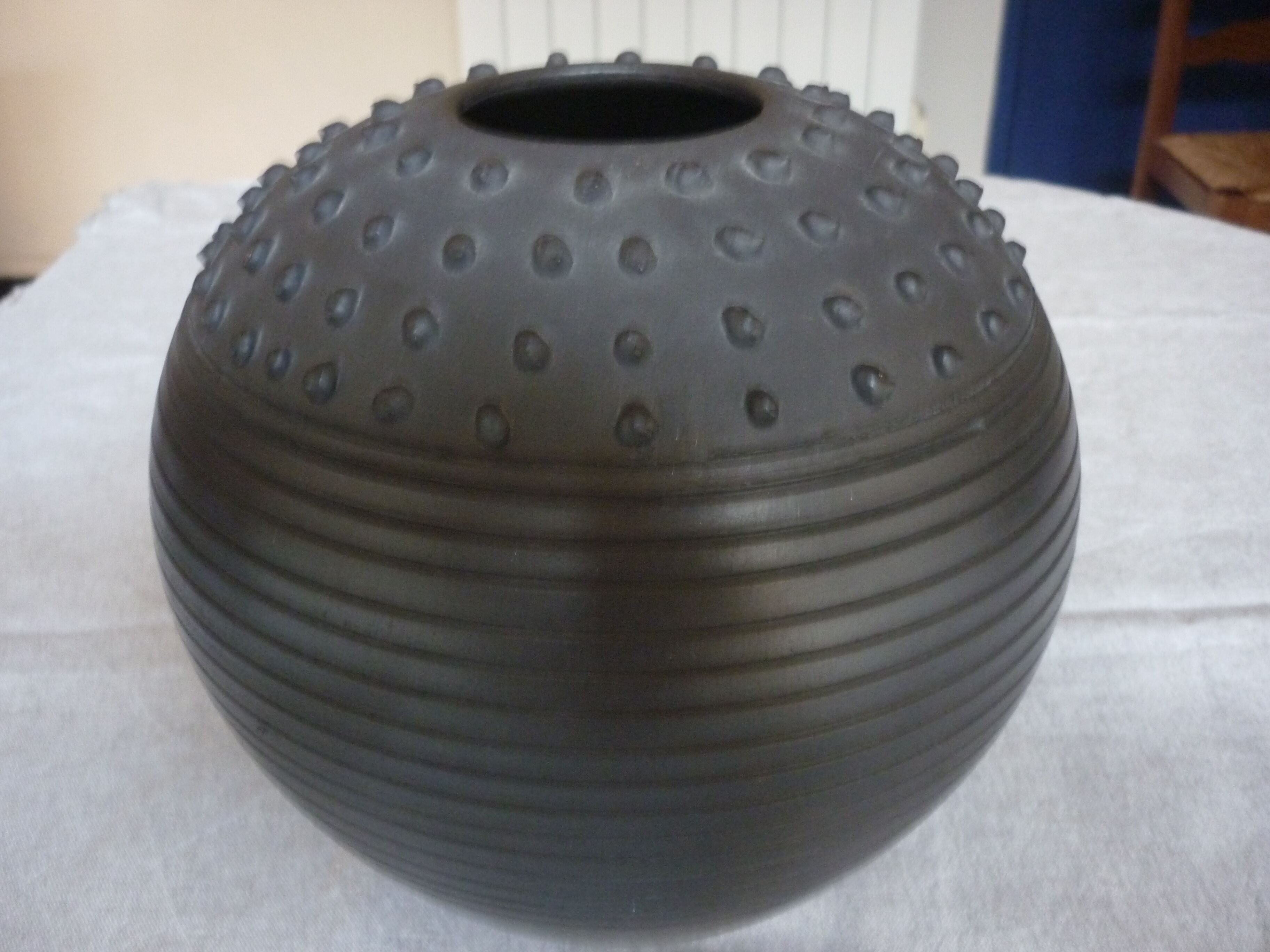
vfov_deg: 42.9
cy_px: 476
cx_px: 635
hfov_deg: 55.4
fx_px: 1211
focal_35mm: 33
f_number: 2.8
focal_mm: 5.5
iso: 400
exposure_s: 1/8
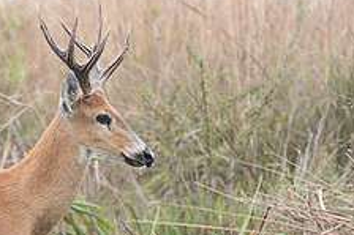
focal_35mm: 606
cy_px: 131
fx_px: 5954
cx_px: 91
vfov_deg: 2.3
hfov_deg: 3.4
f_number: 4
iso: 640
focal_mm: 200
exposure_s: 1/2000
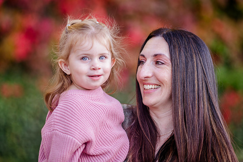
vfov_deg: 11.6
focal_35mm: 118
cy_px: 71
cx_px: 120
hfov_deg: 17.3
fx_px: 797
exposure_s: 1/160
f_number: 2
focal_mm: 105
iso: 200
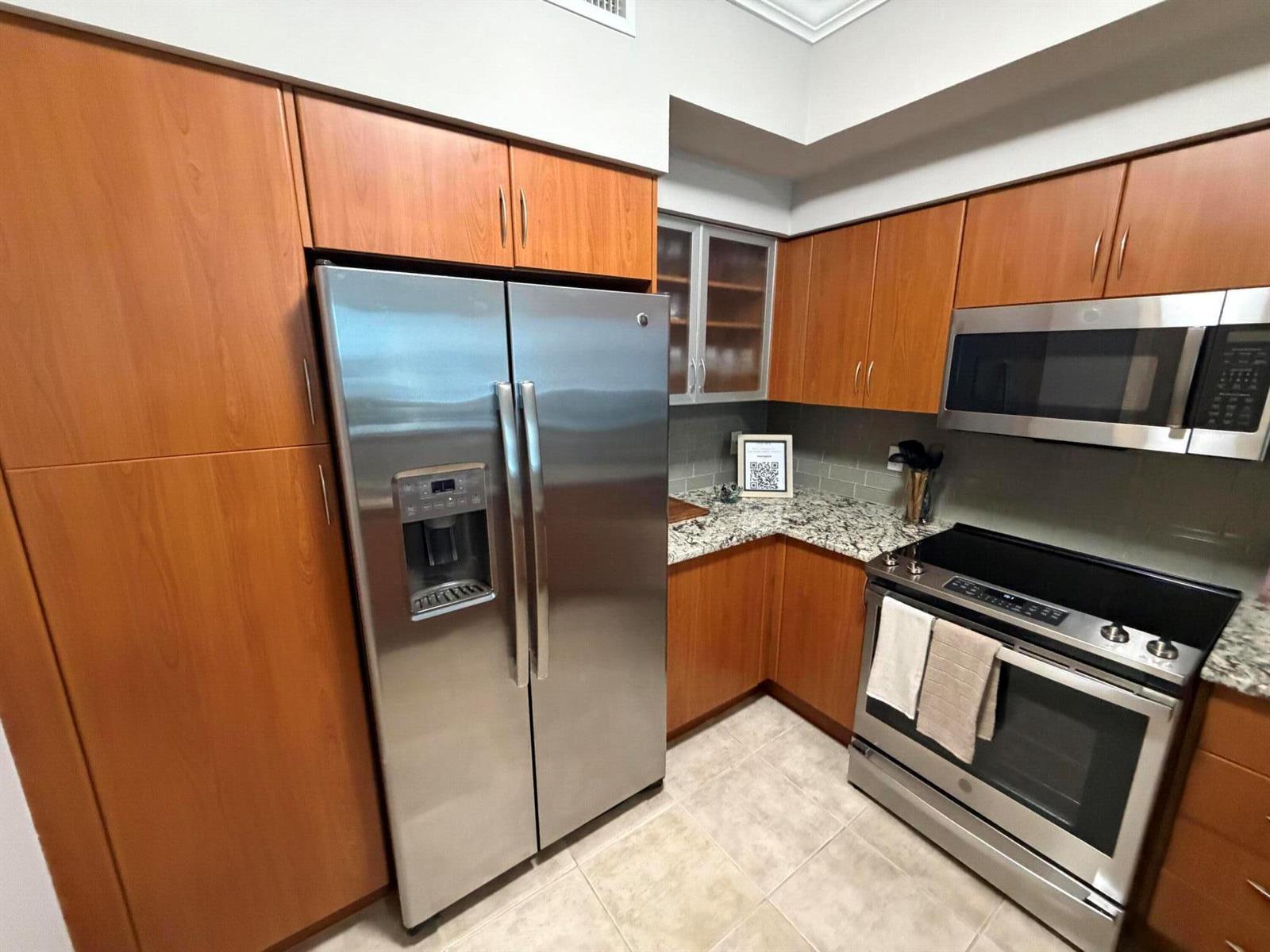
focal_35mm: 14
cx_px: 635
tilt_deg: -12.6
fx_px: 514
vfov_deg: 85.7
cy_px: 476
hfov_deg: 102.1
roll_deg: +0.6
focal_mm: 2.22
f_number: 2.2
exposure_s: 1/60
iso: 800
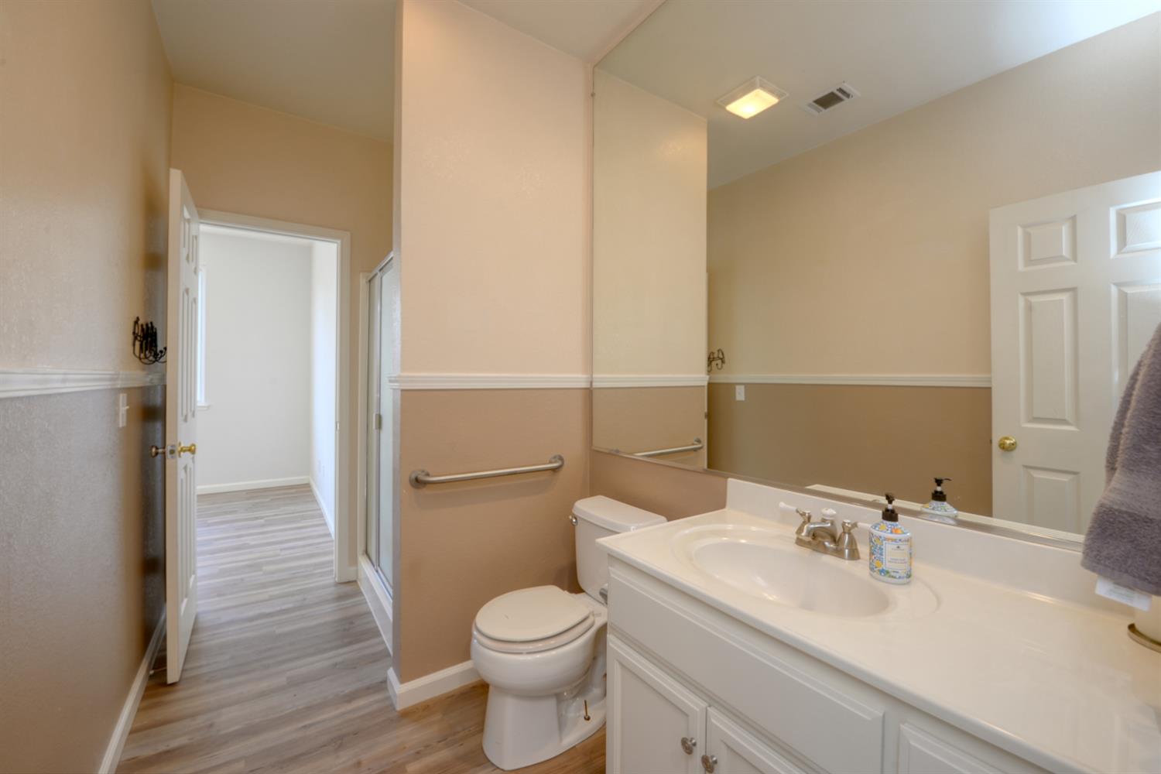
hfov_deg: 104.3
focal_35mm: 14
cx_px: 580
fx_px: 451
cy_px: 387
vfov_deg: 81.2
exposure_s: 1/10
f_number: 10
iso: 400
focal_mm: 14
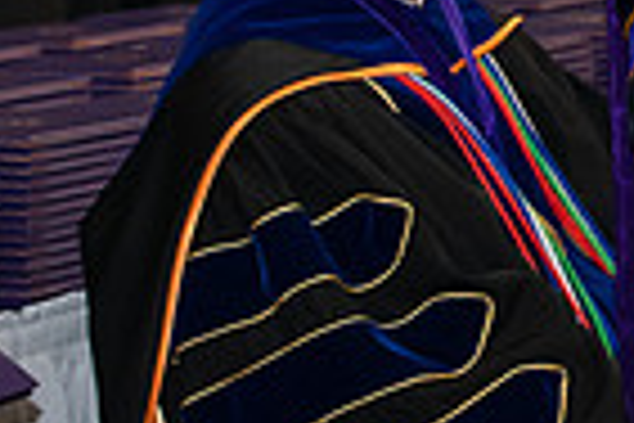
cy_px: -385
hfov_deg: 7.0
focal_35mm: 287
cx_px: 1192
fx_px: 5054
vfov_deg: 4.7
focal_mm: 70
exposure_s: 1/200
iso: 2500
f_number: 5.6
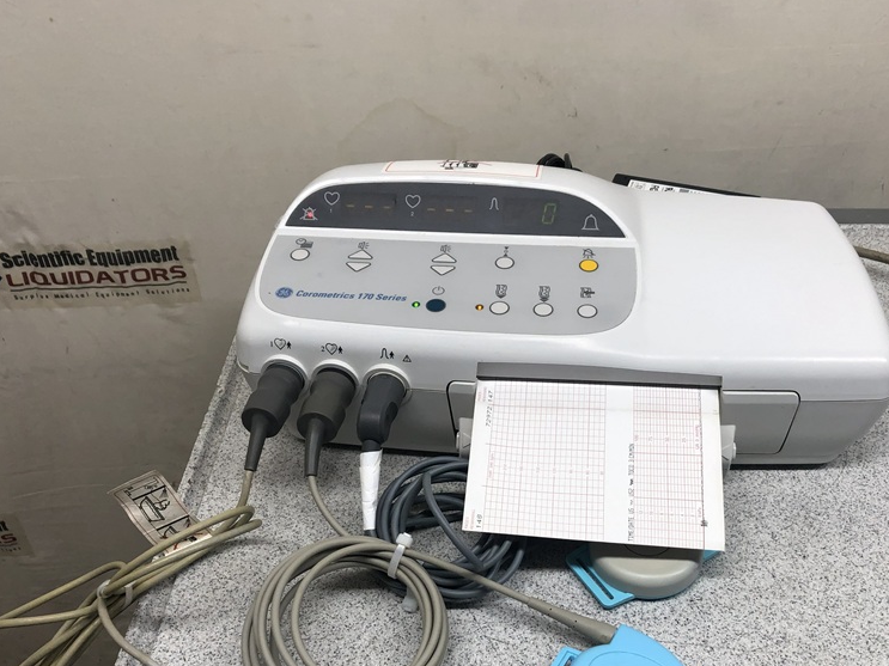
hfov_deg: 48.8
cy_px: 438
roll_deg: -0.7
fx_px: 976
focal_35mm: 38
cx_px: 523
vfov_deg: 37.4
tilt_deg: -40.1
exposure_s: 1/120
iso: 64
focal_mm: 3.99
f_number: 1.8
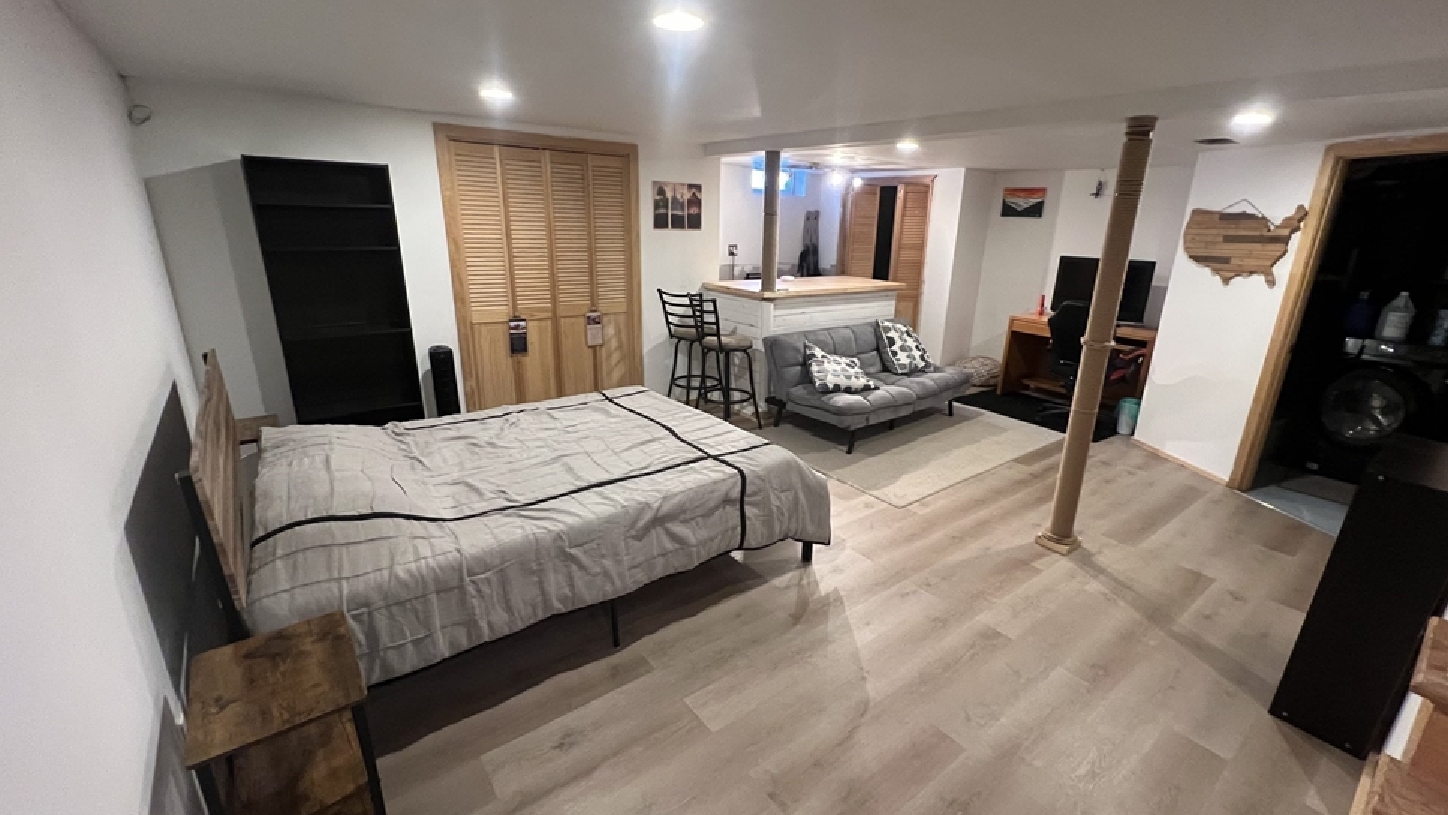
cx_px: 759
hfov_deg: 102.9
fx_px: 576
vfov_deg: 70.5
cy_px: 415
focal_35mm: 15
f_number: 1.8
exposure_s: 1/60
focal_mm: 1.57
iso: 500
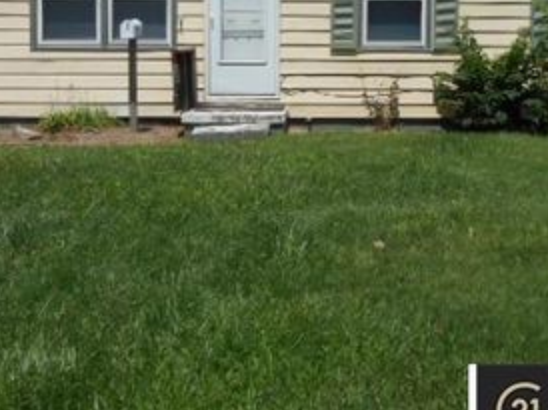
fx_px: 838
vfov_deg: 27.0
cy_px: 83
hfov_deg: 36.1
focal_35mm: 53
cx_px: 328
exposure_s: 1/1000
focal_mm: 5.2
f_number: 4
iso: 80
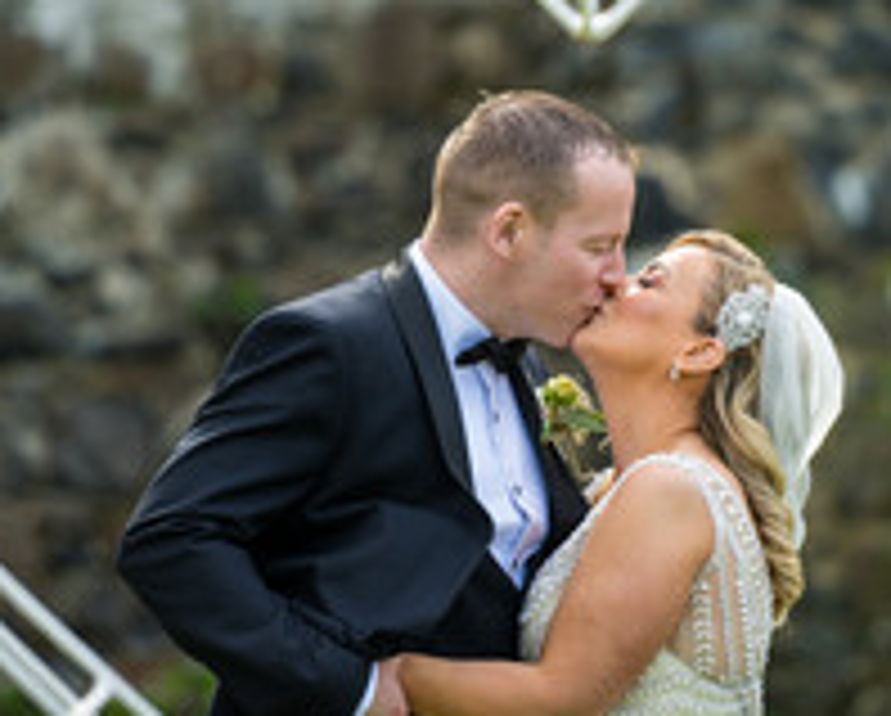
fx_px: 9507
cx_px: 486
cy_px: 290
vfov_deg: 4.3
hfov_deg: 5.4
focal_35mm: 360
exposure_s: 1/320
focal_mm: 190
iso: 100
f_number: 2.8
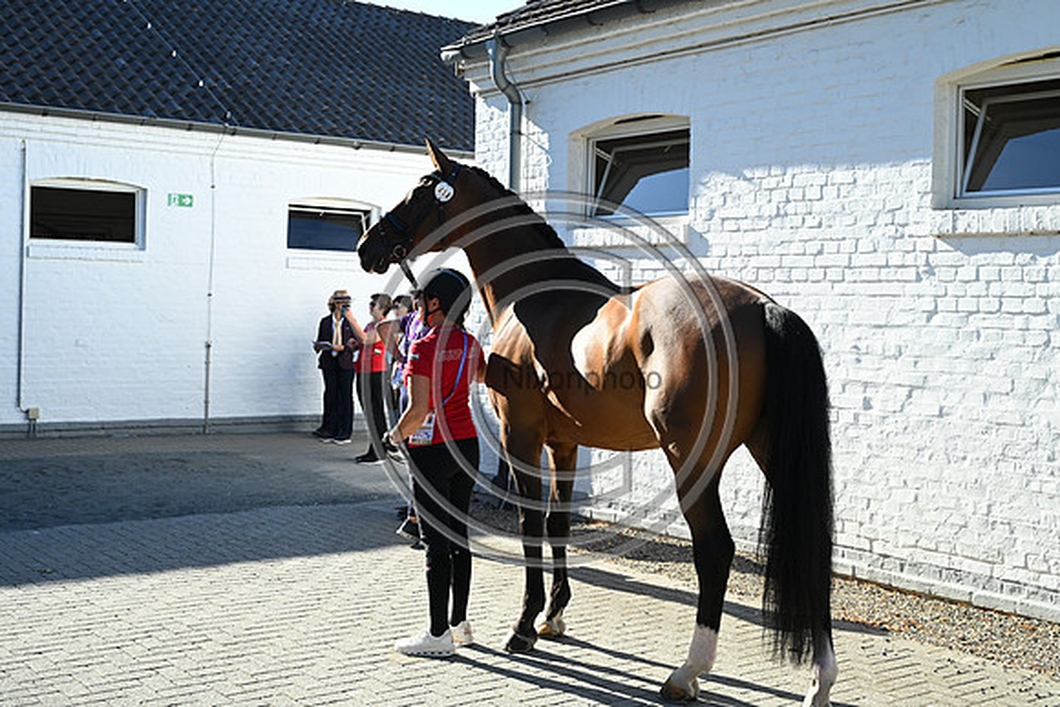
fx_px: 1296
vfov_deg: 30.5
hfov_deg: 44.5
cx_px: 530
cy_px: 354
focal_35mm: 44
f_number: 5.6
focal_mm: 44
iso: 1000
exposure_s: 1/1600
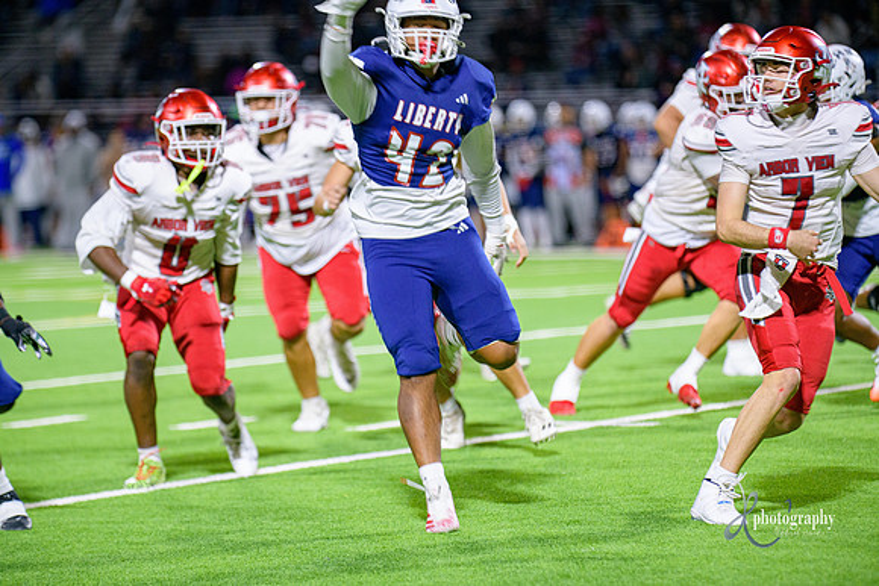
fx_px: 5373
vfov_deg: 6.2
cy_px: 293
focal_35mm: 220
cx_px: 440
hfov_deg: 9.4
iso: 2000
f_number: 2.8
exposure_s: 1/250
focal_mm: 220
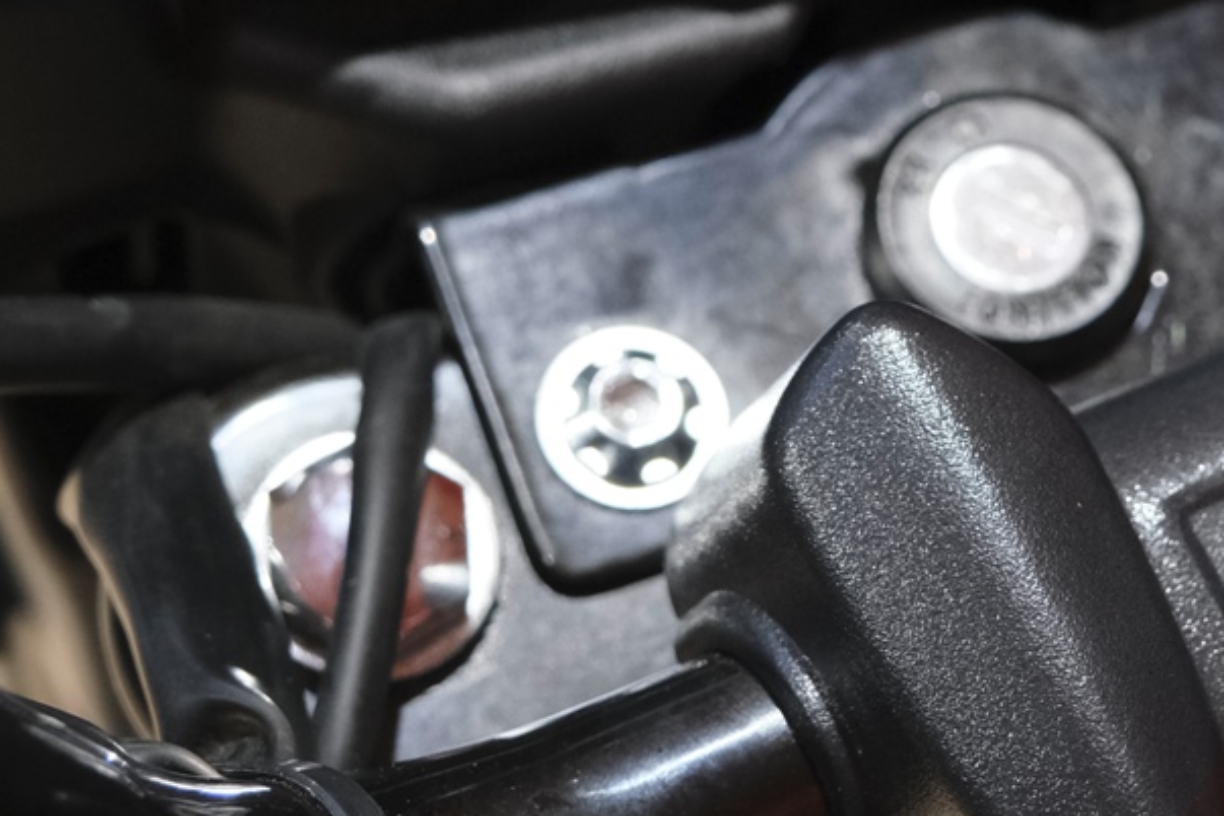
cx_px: 897
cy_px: -186
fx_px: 4420
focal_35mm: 130
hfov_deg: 15.7
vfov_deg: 10.4
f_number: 4
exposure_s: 1/100
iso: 1600
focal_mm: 32.5
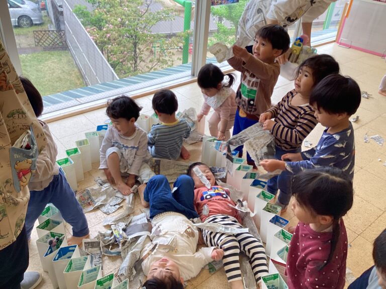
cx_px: 193
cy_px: 144
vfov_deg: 45.4
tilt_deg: -31.4
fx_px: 346
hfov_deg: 58.4
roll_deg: -5.3
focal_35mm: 31
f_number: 2.4
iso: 64
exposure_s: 1/120
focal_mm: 3.3
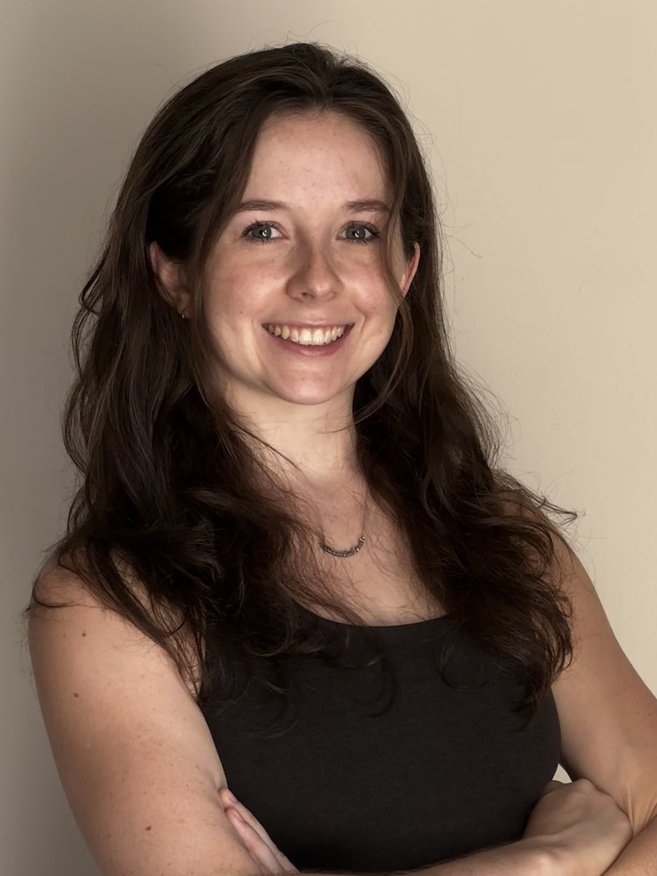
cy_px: 438
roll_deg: +0.5
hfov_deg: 19.1
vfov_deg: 25.3
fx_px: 1949
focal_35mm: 77
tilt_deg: -3.0
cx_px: 328
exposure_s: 1/99
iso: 100
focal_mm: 9
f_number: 2.8
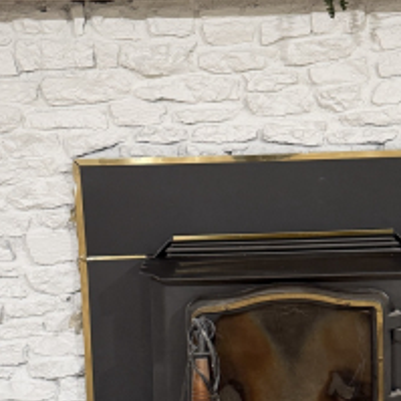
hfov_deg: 24.2
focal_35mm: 71
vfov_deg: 24.3
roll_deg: +2.0
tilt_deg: -9.6
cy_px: 166
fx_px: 931
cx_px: 264
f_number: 1.78
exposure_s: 1/60
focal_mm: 6.76
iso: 320
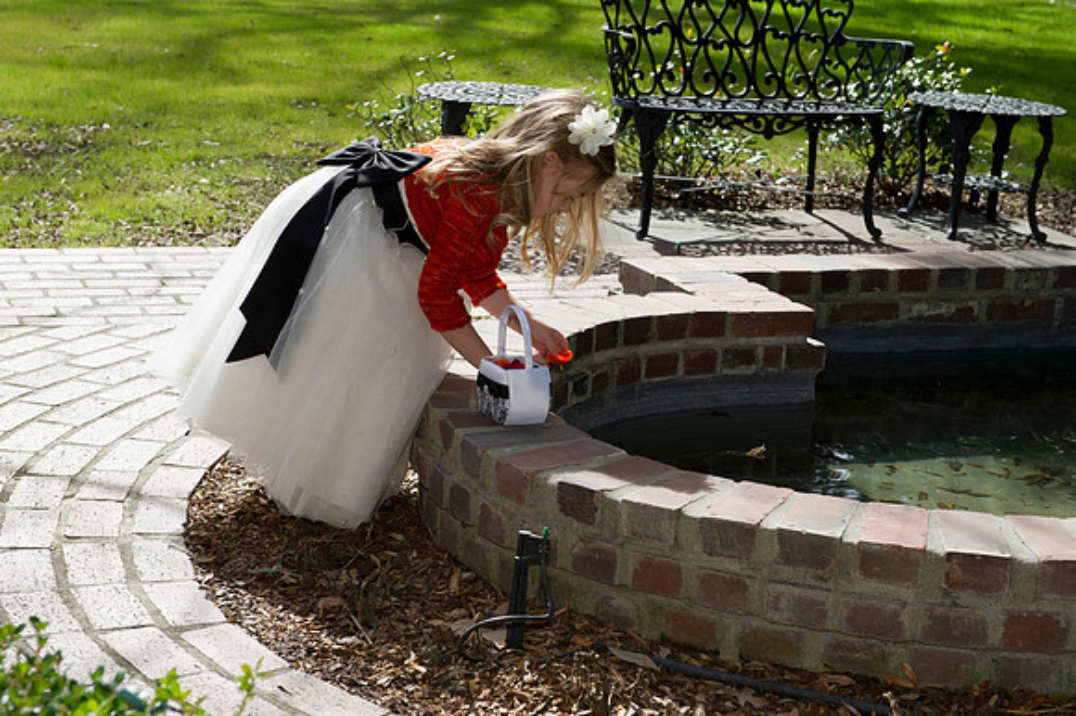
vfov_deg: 19.4
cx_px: 538
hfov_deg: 28.9
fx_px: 2091
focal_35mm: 70
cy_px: 358
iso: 200
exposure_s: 1/250
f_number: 10
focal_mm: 70
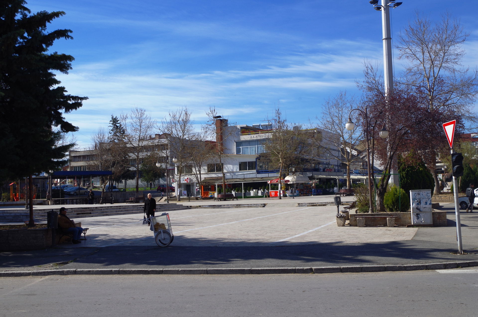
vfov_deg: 31.8
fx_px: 557
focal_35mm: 42
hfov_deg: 46.5
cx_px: 239
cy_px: 158
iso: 100
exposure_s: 1/160
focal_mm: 28.13
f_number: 11
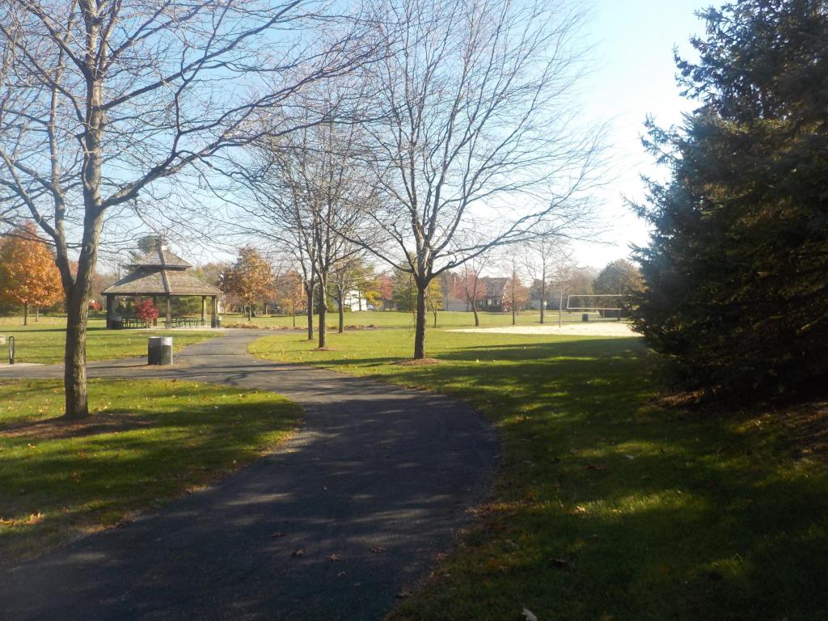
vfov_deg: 46.8
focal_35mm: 30
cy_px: 310
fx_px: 718
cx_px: 414
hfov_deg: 60.0
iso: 125
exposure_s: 1/500
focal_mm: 4.1
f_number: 3.3
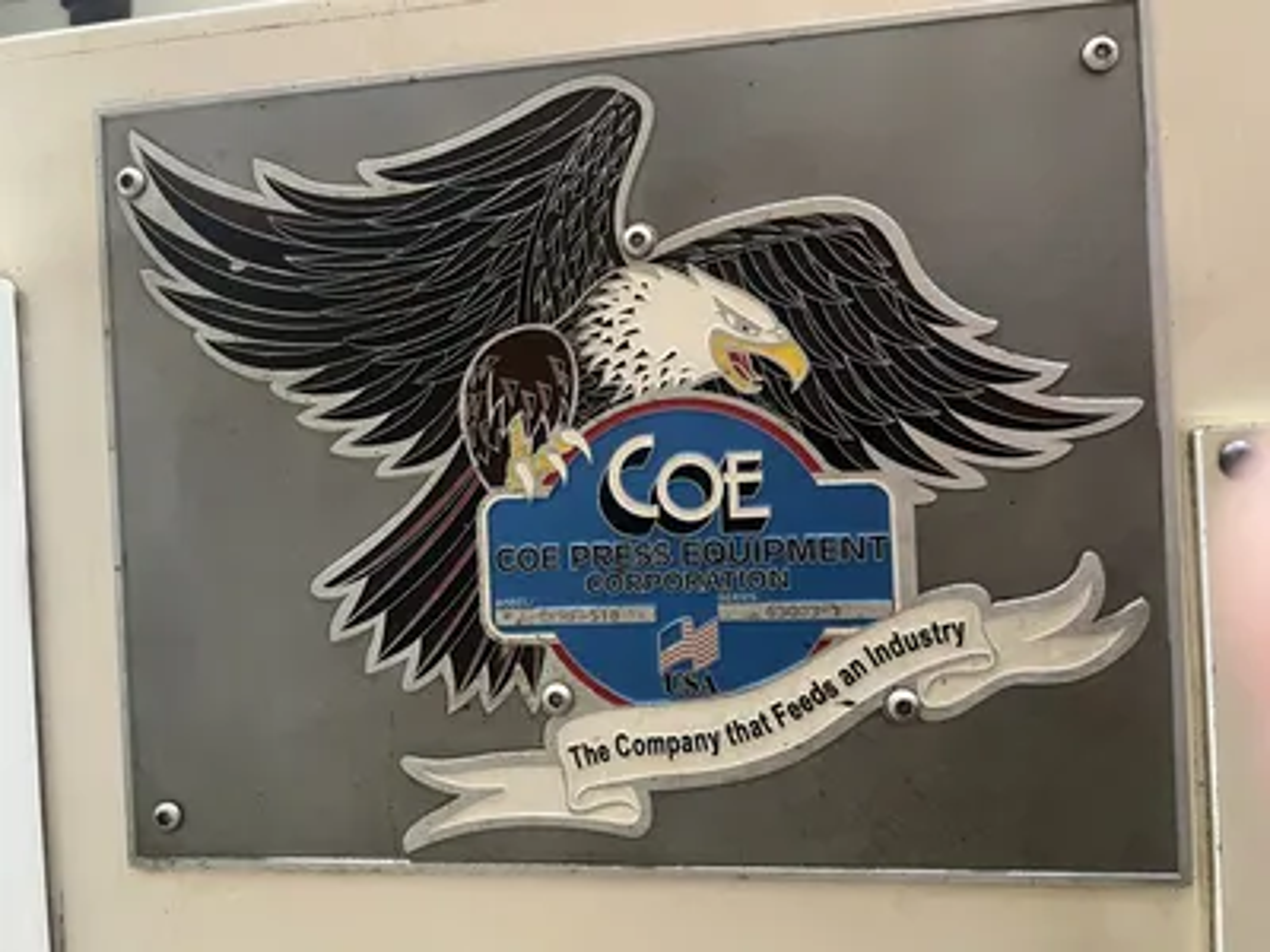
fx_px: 954
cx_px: 635
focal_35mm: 26
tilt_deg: -0.9
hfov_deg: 67.3
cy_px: 476
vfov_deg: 53.1
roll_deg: +2.3
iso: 500
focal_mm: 5.7
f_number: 1.5
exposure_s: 1/60
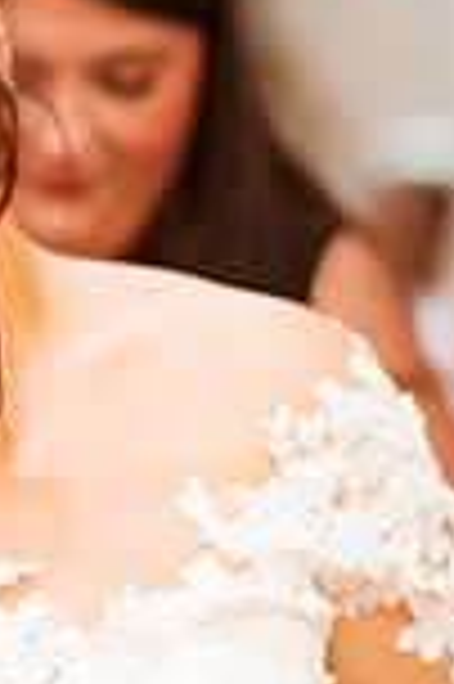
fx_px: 3261
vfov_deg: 11.9
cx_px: -207
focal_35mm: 172
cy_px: 230
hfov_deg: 7.8
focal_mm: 58
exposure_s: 1/640
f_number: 1.4
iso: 1000
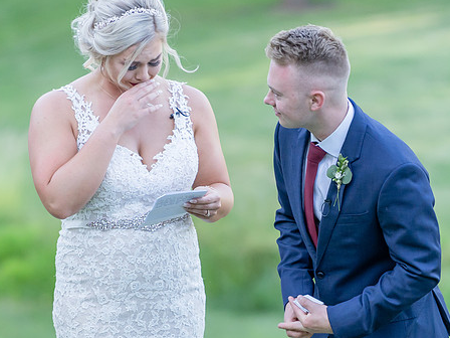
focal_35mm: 420
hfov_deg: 4.7
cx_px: 175
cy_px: 307
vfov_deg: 3.5
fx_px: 5460
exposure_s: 1/800
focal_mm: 200
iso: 800
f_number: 4
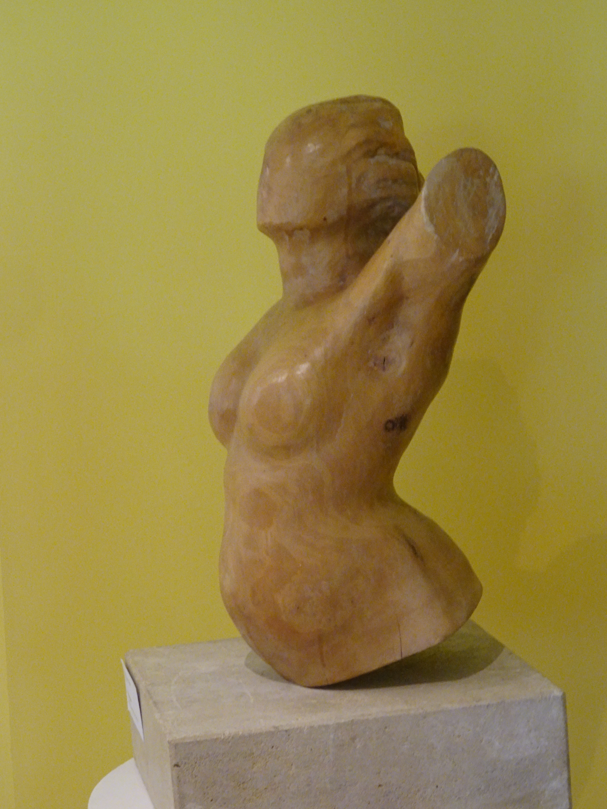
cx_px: 302
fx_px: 1847
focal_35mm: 79
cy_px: 409
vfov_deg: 24.7
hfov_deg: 18.7
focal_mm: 12.28
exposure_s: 1/10
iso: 800
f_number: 5
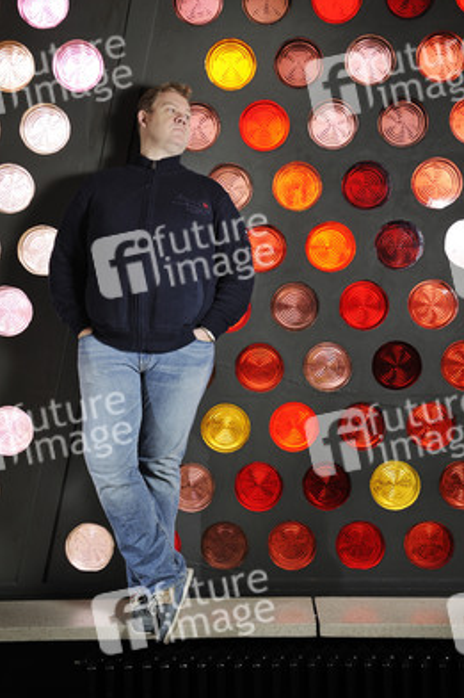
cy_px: 345
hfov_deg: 27.5
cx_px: 235
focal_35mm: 49
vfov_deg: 40.4
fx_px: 948
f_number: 4
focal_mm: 48
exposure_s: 1/100
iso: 400
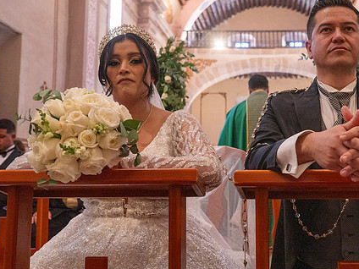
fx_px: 477
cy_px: 115
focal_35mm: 46
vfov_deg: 31.5
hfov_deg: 40.7
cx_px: 239
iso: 2500
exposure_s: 1/100
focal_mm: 35
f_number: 5
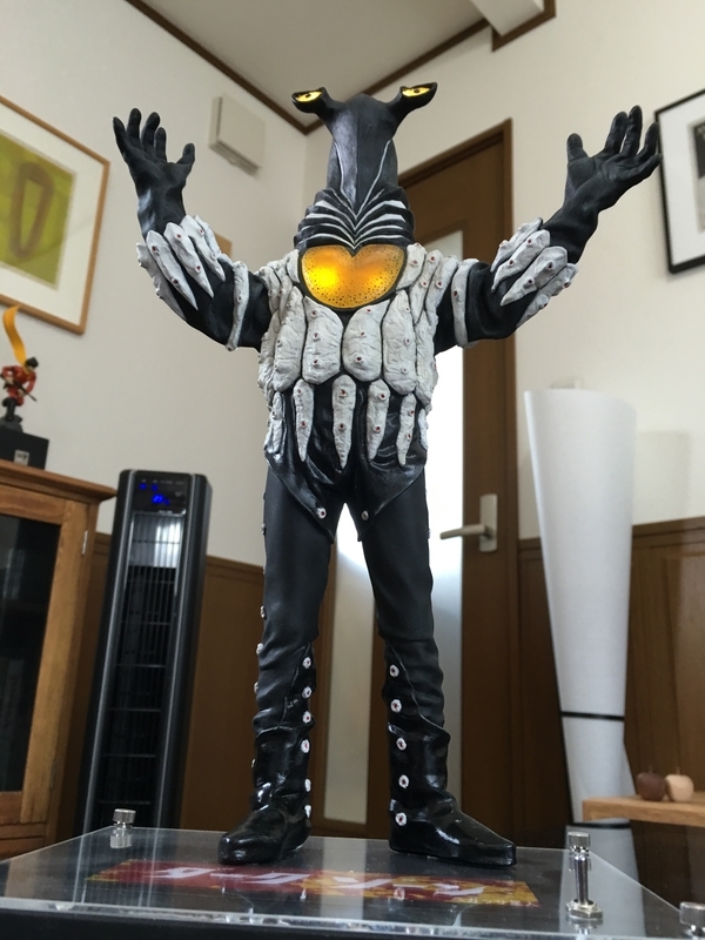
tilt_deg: +20.3
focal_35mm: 29
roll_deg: -2.7
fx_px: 787
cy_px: 470
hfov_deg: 48.2
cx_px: 352
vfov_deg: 61.7
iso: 40
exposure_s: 1/15
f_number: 2.2
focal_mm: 4.15
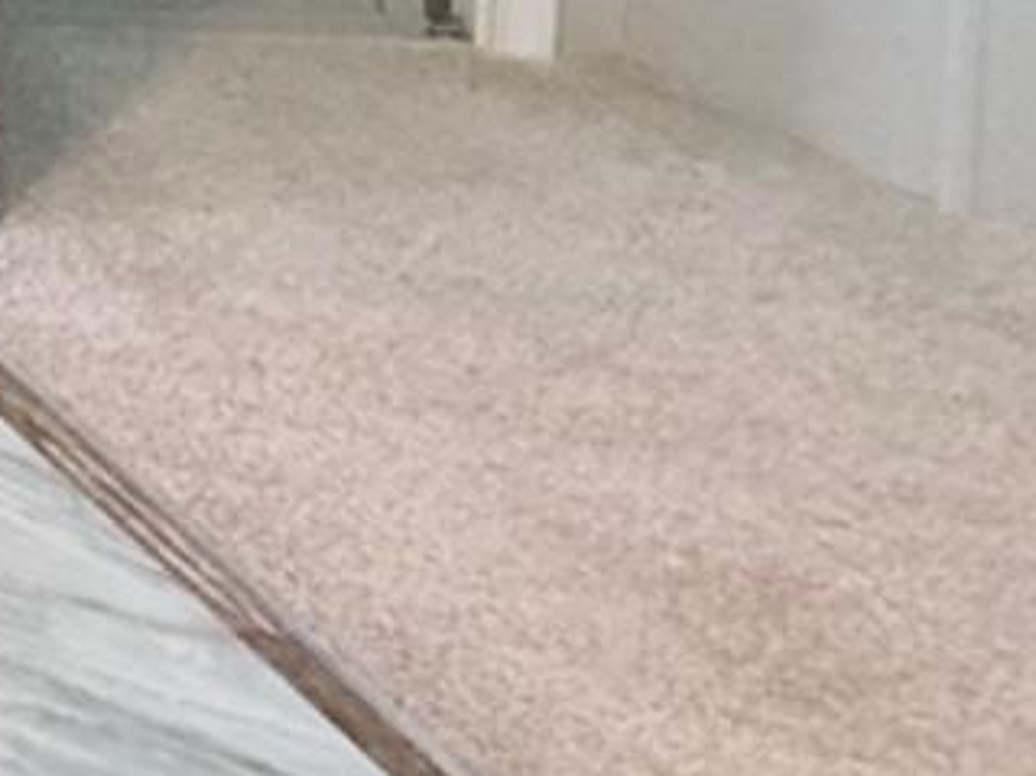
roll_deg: +0.4
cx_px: -1919
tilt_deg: -4.2
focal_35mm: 90
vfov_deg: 13.8
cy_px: -805
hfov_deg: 12.2
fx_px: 2693
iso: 160
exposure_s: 1/60
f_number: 2.2
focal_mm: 2.22
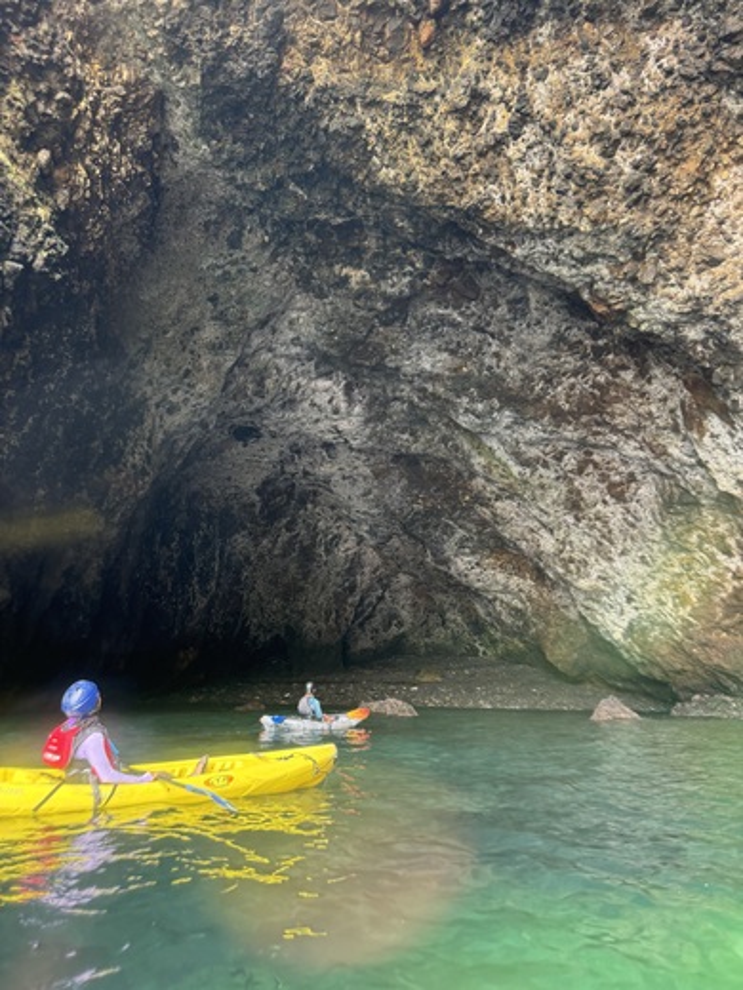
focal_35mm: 24
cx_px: 372
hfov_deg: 56.8
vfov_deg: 71.6
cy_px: 495
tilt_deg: +18.2
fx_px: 687
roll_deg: -0.6
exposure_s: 1/97
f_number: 1.78
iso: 200
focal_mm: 6.76
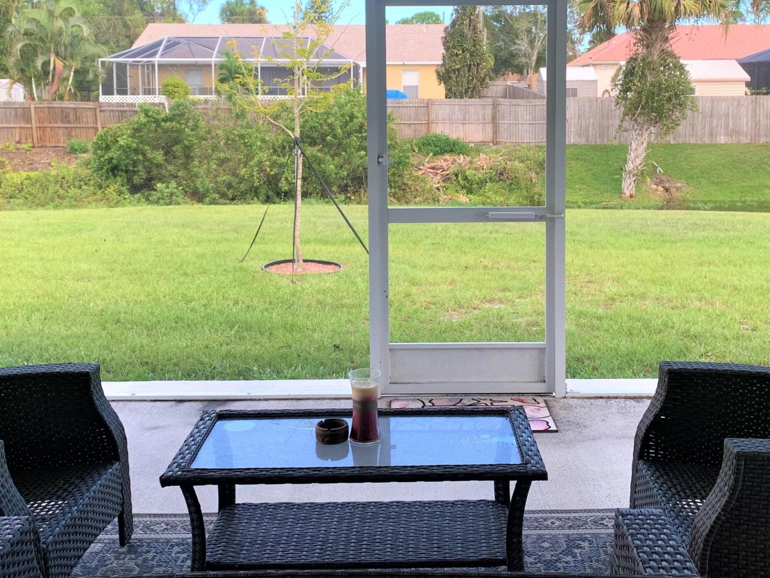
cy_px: 191
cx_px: 423
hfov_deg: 44.7
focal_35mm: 42
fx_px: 934
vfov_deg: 34.0
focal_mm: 4.25
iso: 25
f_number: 1.8
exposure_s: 1/139
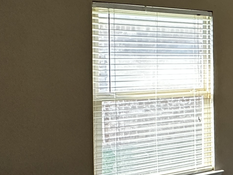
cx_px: 410
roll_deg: -0.6
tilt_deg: -0.4
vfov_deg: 24.8
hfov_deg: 21.9
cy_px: 67
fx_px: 397
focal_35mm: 59
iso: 250
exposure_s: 1/120
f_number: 2.2
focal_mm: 2.22
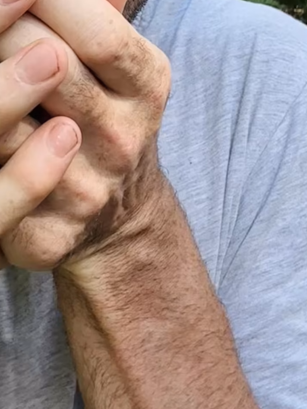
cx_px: 20
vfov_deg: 22.1
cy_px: -93
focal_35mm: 81
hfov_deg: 17.9
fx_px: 958
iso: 25
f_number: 1.9
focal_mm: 2.69
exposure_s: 1/172
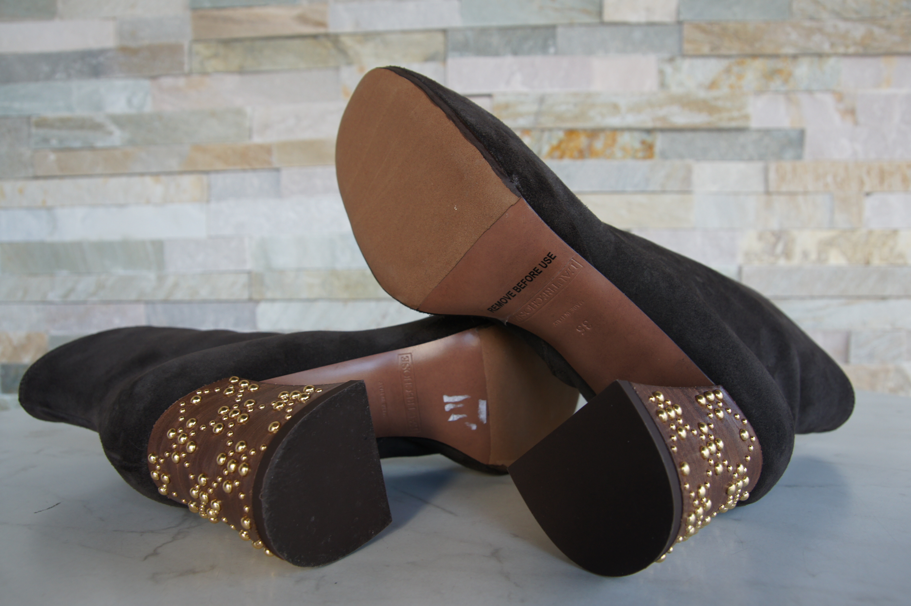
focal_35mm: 26
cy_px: 303
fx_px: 645
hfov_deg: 70.5
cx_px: 456
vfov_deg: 50.4
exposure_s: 1/50
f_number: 5.6
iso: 200
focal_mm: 17
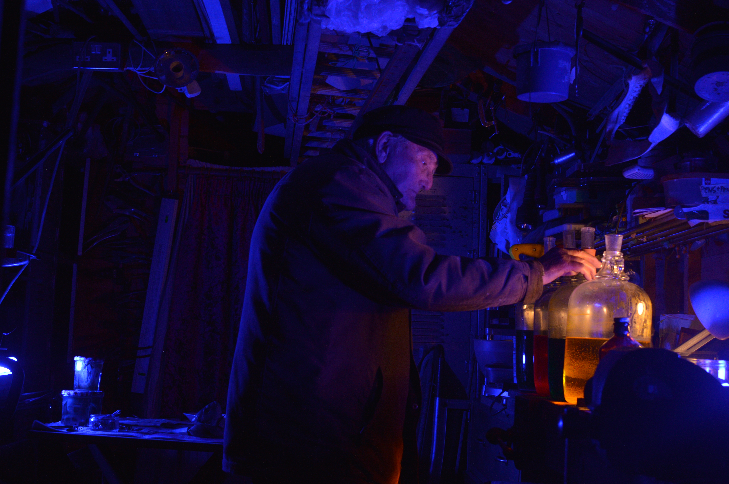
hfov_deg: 37.9
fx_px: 1062
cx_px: 364
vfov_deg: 25.7
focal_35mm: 52
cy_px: 242
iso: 400
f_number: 5.6
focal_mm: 35
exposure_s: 1/60
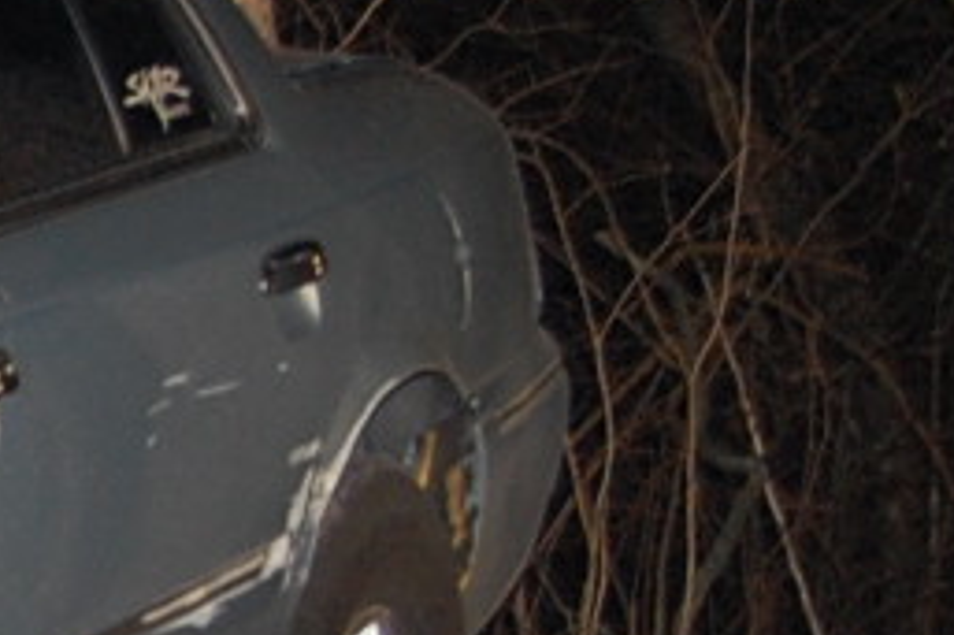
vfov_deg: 6.0
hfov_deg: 8.3
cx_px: -1333
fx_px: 6038
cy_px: 642
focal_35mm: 228
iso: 560
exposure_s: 1/60
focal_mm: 26
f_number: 4.2
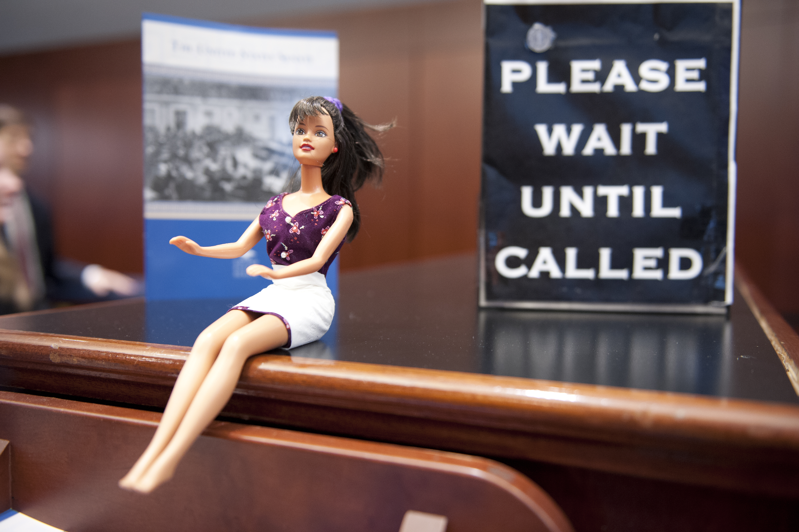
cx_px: 400
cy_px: 266
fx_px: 754
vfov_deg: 38.8
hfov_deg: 55.8
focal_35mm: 34
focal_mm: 34
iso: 1600
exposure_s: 1/40
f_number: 2.8
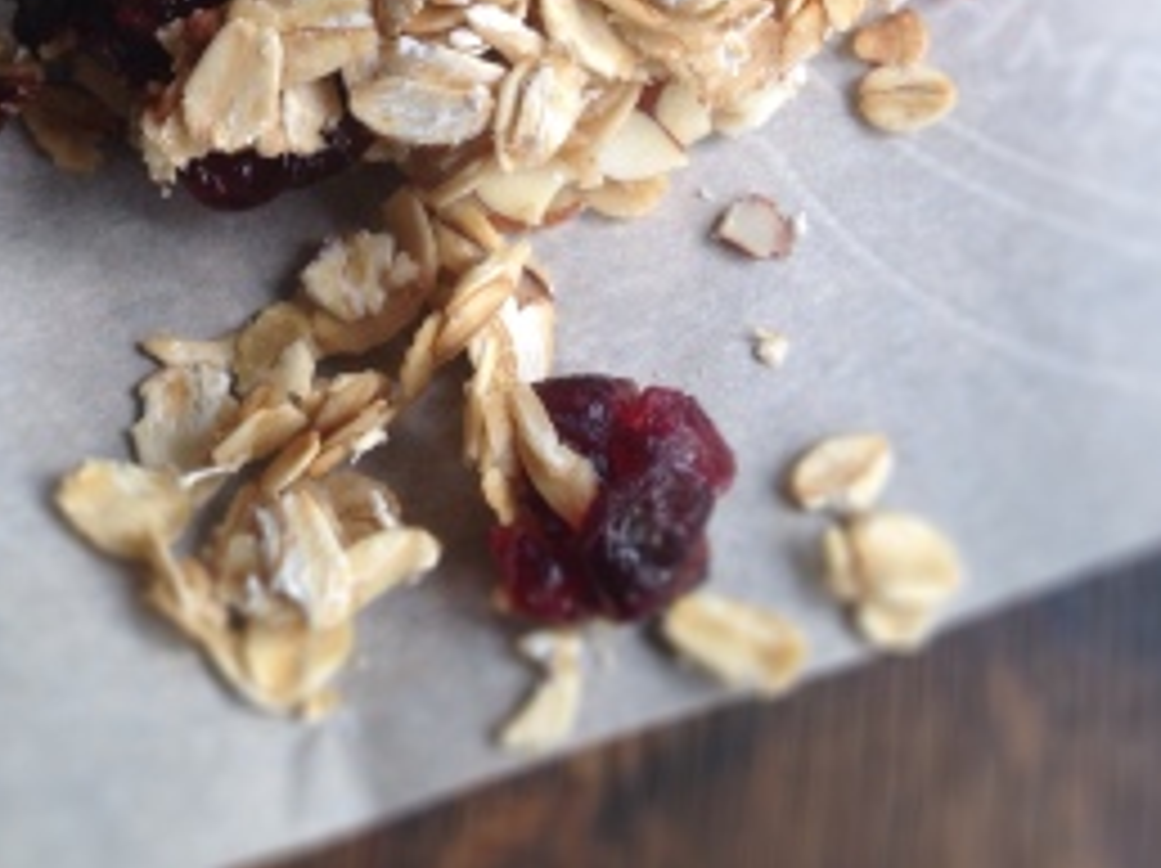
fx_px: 2145
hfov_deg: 30.2
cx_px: 428
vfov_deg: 22.2
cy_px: 34
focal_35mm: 64
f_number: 2.4
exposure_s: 1/142
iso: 50
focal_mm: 4.12
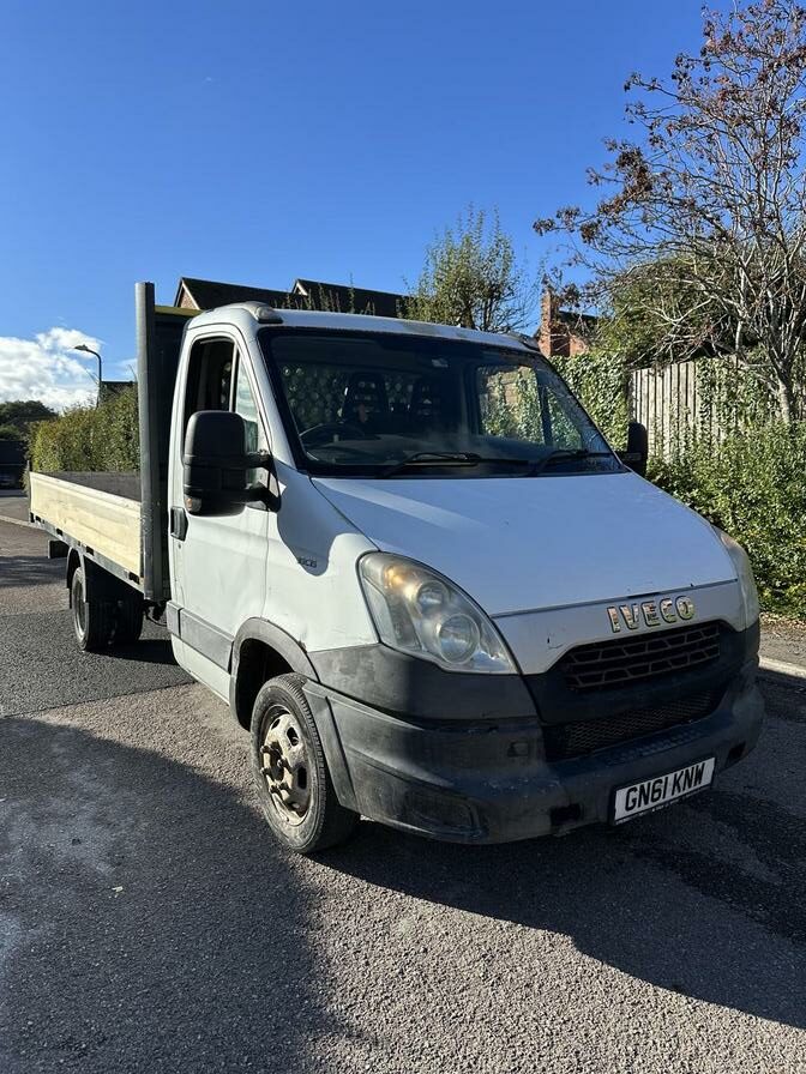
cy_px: 537
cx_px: 403
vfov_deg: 71.6
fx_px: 745
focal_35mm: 24
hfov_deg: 56.8
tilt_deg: -3.2
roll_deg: +1.6
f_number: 1.78
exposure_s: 1/2809
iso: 80
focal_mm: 6.86
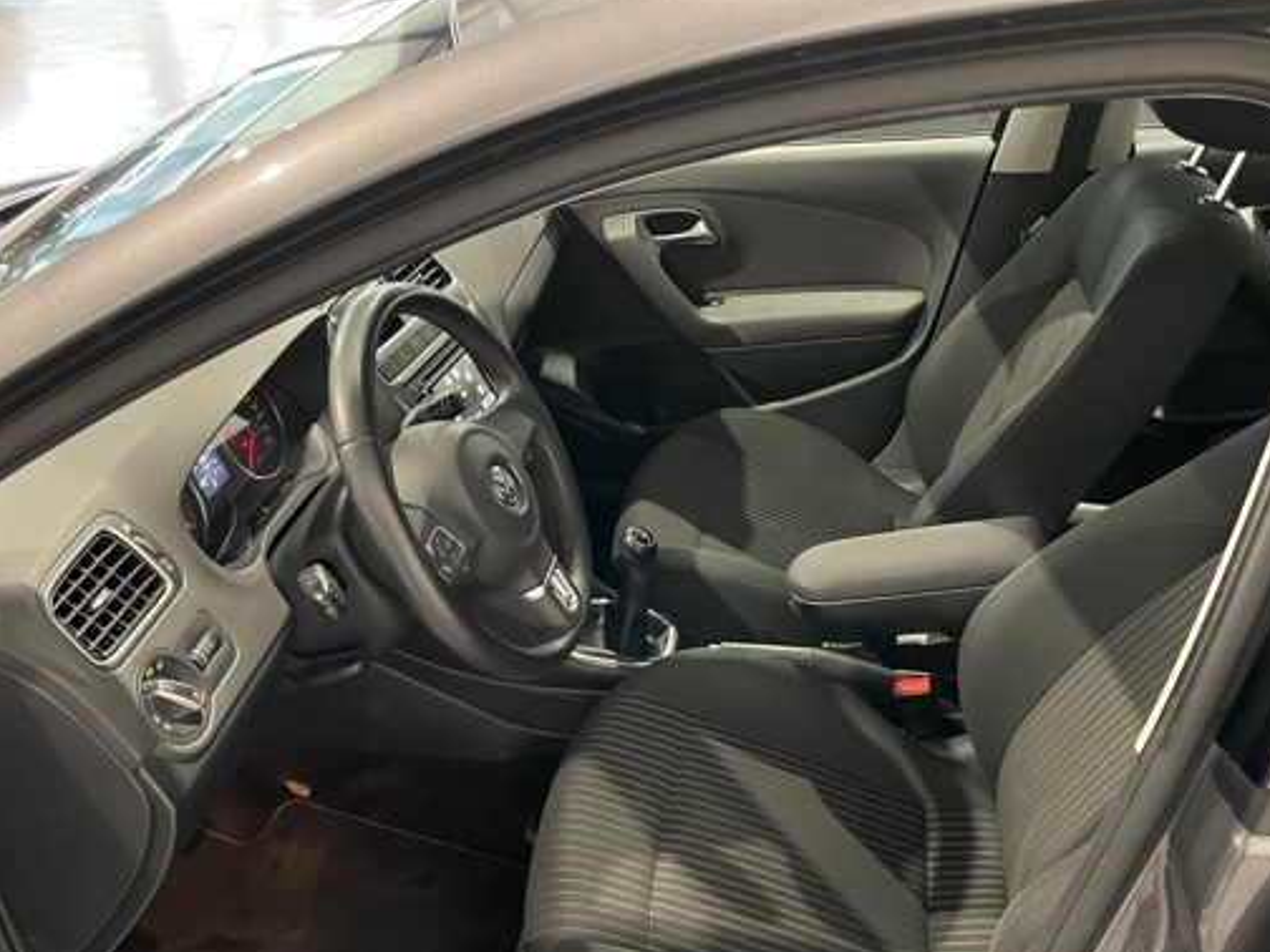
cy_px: 587
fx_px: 1211
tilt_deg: -34.5
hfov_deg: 55.3
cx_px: 680
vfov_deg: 42.7
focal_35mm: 33
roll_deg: +0.3
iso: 640
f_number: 1.6
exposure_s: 1/25
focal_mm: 4.2
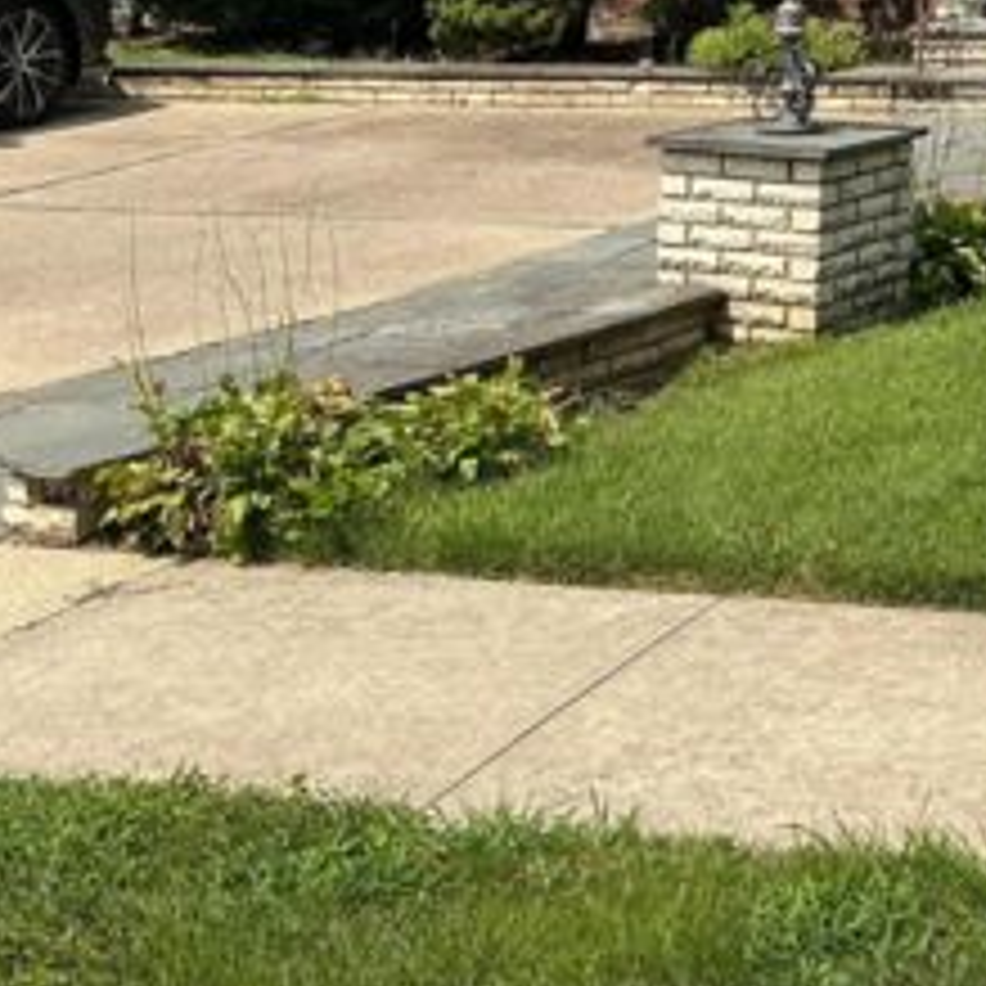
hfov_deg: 21.0
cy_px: -54
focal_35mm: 75
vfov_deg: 22.0
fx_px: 2417
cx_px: 1270
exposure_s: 1/1730
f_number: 1.8
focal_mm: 3
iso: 25
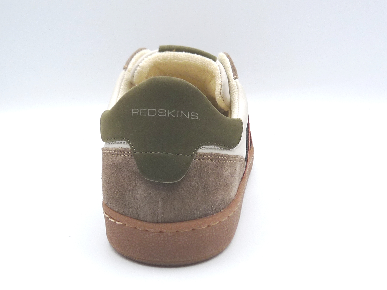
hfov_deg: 38.9
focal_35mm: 49
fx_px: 548
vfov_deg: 29.7
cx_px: 194
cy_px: 145
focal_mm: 4.8
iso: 100
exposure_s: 1/200
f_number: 4.5
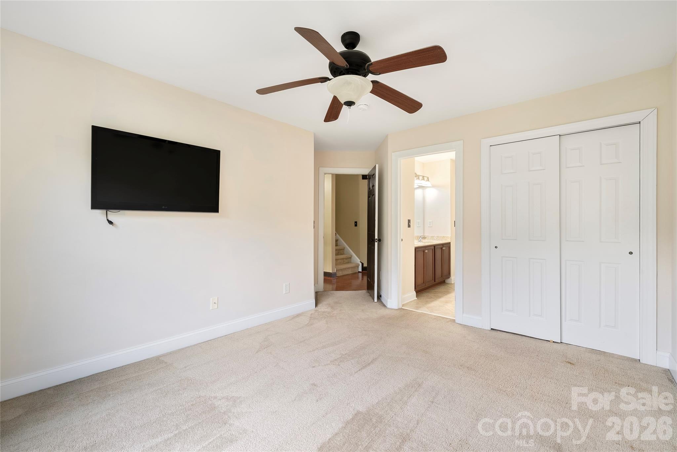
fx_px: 282
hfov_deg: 100.4
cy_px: 226
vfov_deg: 77.4
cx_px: 338
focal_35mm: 15
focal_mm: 15
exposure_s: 1/3
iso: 100
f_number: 11
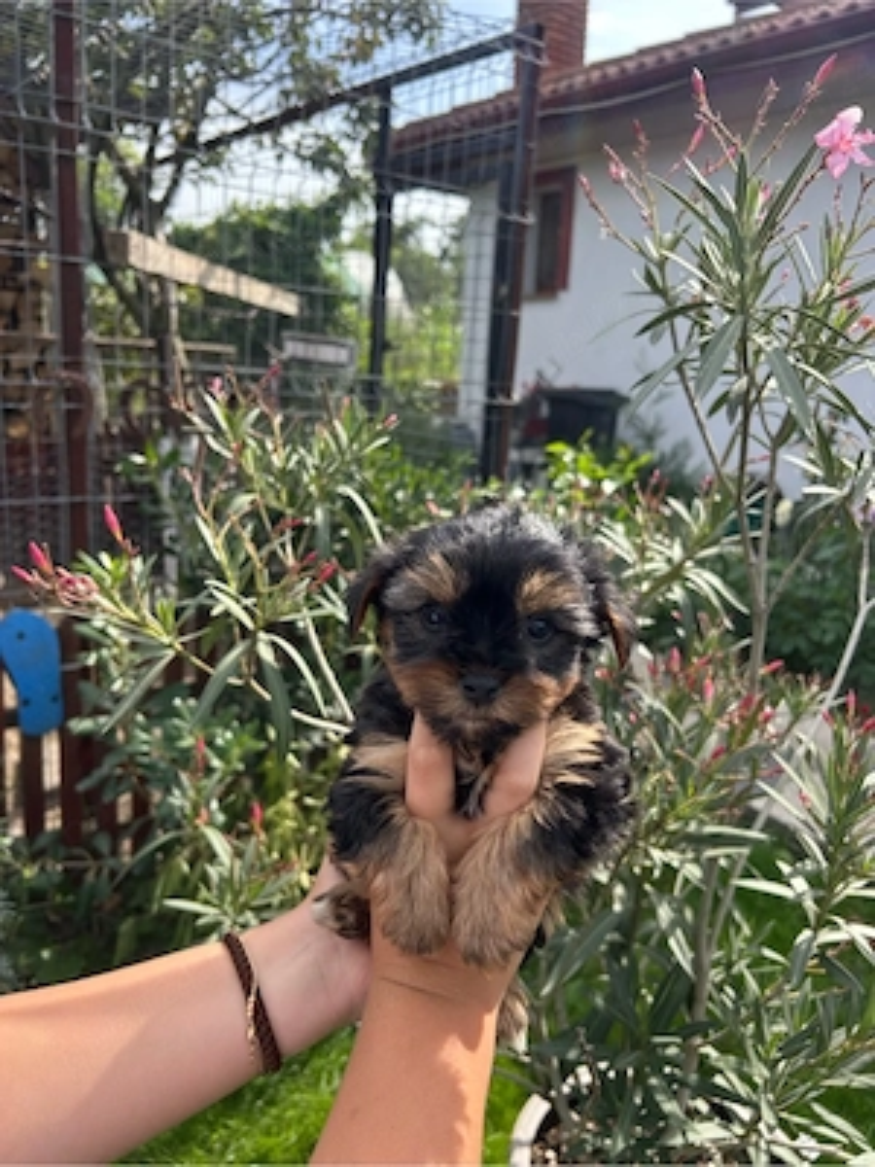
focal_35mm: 26
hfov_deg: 53.1
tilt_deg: -15.1
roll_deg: -3.3
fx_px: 876
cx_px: 438
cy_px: 584
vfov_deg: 67.3
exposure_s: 1/1112
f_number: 1.5
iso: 50
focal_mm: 5.7
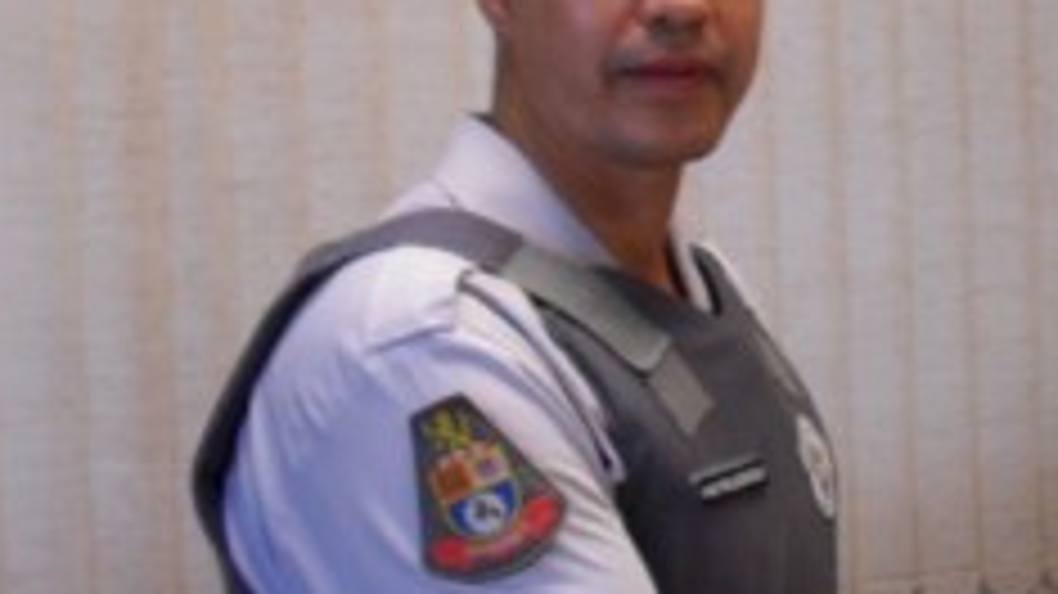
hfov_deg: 19.2
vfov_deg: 11.6
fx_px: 2917
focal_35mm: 104
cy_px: 212
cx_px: 1315
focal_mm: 6.3
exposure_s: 1/30
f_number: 3.2
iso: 120
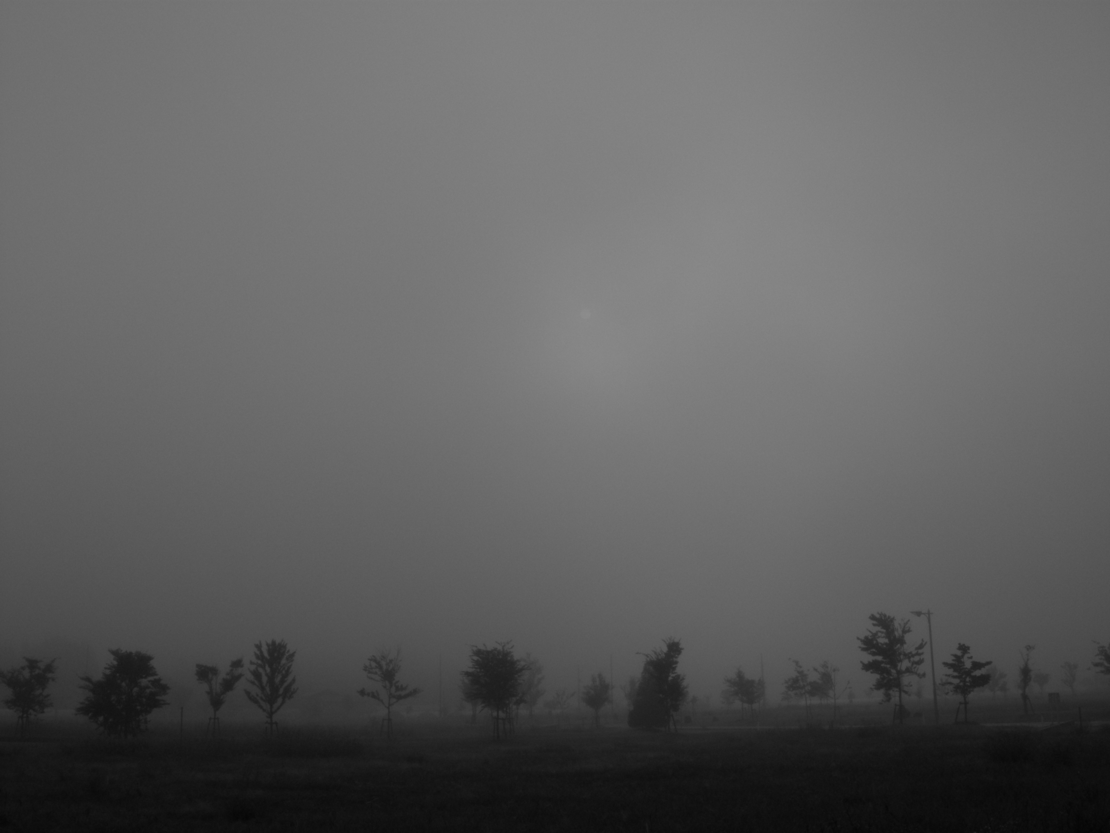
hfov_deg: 52.6
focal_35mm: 35
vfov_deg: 40.7
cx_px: 555
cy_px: 416
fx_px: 1122
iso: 64
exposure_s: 1/500
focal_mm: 7.5
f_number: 7.6
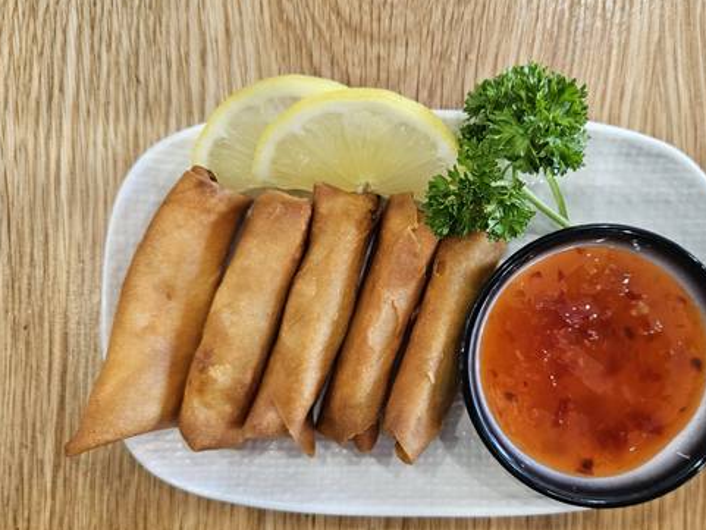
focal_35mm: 28
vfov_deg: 49.7
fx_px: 571
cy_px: 283
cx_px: 426
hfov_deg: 62.8
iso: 160
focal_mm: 5.4
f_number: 1.8
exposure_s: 1/100
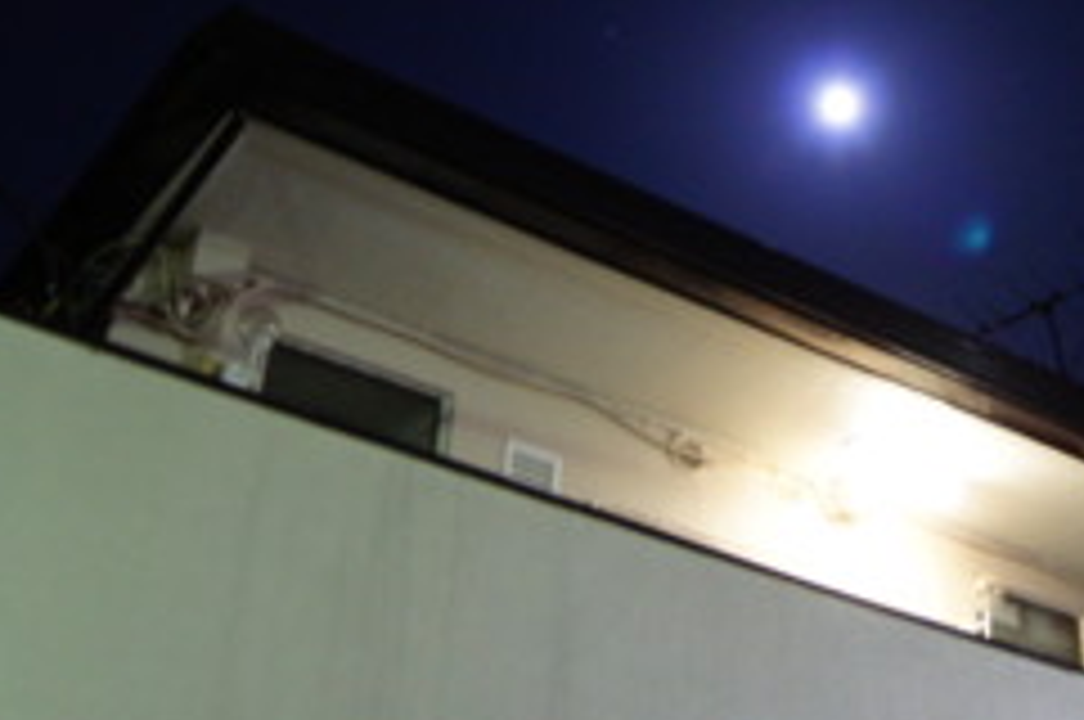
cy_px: 164
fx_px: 1684
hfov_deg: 34.2
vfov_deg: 23.8
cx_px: 927
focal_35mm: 56
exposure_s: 1/4
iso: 1600
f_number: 4
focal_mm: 20
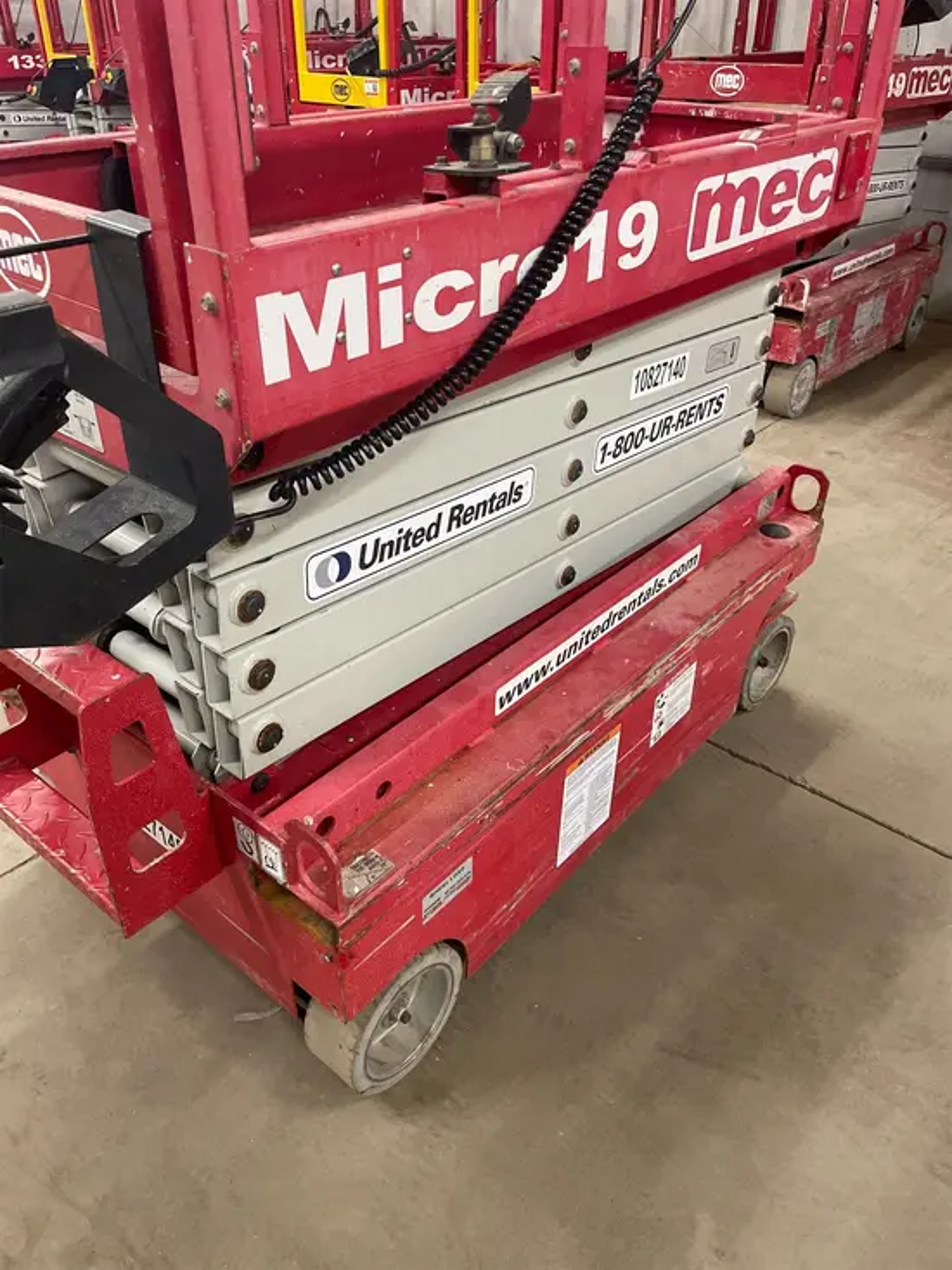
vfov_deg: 67.3
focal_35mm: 26
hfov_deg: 53.1
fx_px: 953
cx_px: 476
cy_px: 635
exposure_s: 1/40
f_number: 1.6
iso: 400
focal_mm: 4.2
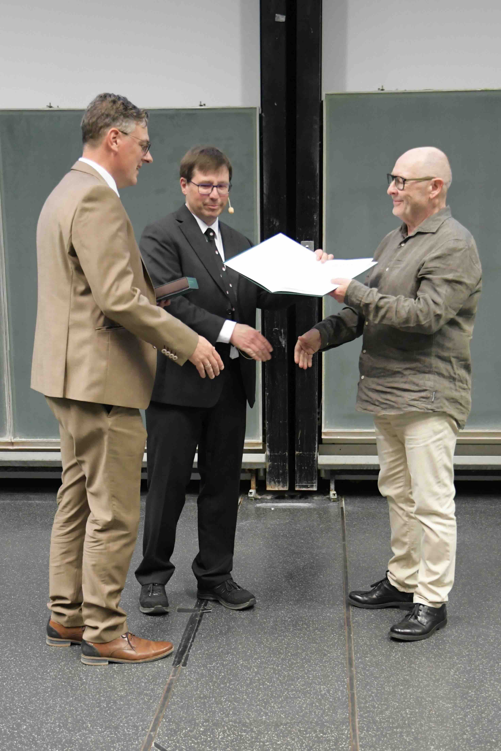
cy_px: 376
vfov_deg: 49.6
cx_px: 250
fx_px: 814
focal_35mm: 39
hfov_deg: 34.2
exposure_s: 1/125
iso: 3200
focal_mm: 26
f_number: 3
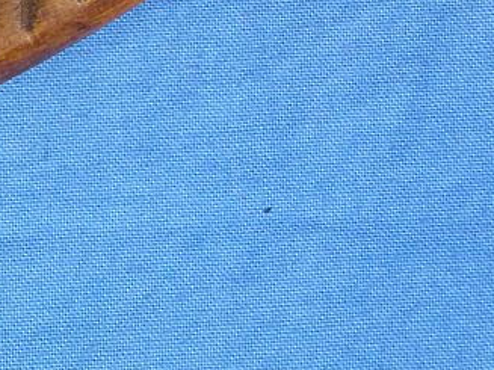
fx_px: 2653
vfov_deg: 7.9
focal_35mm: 186
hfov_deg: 10.5
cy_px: -18
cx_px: -20
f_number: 4.7
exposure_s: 1/60
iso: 400
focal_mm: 13.6
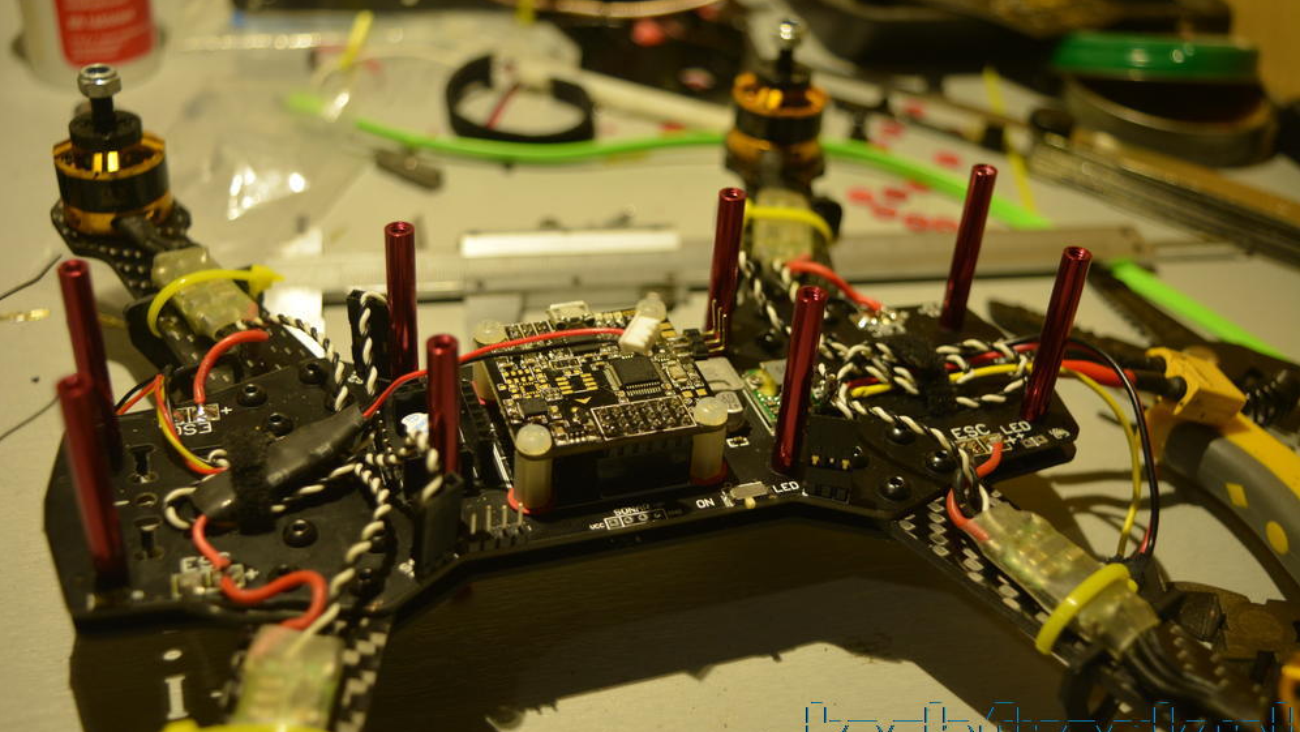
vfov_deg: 29.0
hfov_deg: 49.4
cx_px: 649
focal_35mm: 41
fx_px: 1413
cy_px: 370
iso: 560
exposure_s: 1/60
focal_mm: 26
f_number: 4
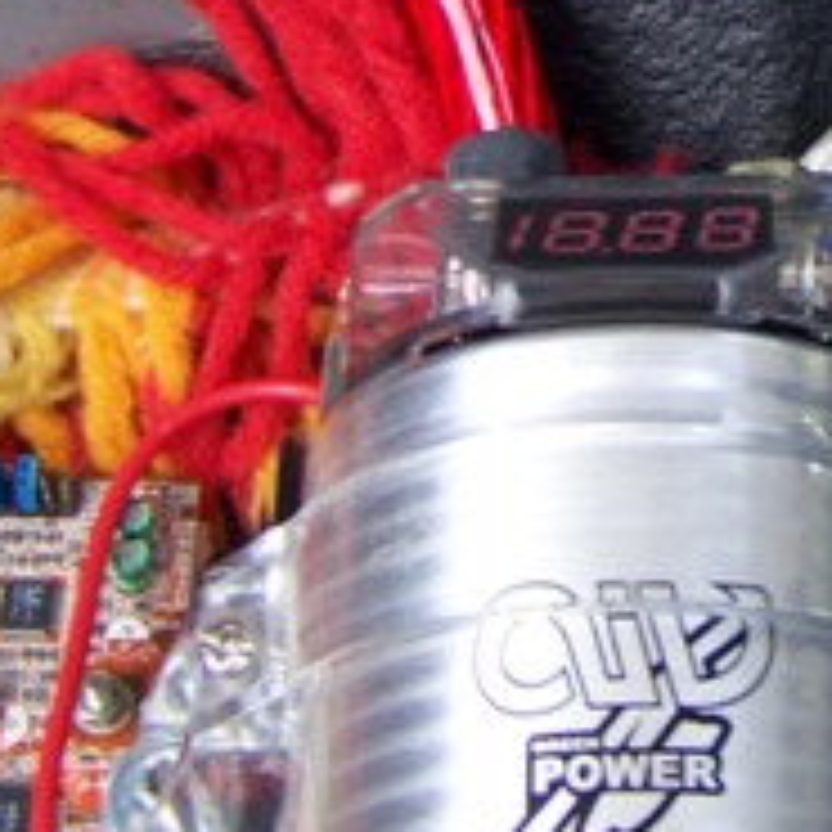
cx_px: 944
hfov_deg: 14.6
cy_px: -207
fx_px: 3154
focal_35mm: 116
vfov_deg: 14.5
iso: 64
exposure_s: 1/30
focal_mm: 6.3
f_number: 2.8
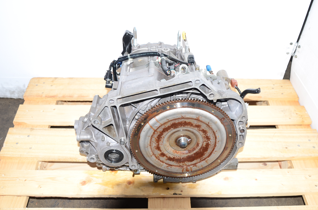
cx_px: 159
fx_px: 317
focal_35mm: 36
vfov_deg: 36.7
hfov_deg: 53.2
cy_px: 105
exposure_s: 1/100
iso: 100
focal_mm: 24
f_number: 4.5
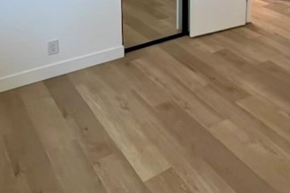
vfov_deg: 28.5
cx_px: 232
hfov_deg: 45.1
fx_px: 330
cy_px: -36
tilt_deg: -11.9
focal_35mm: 41
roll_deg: -2.7
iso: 100
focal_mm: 1.57
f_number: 1.8
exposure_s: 1/120
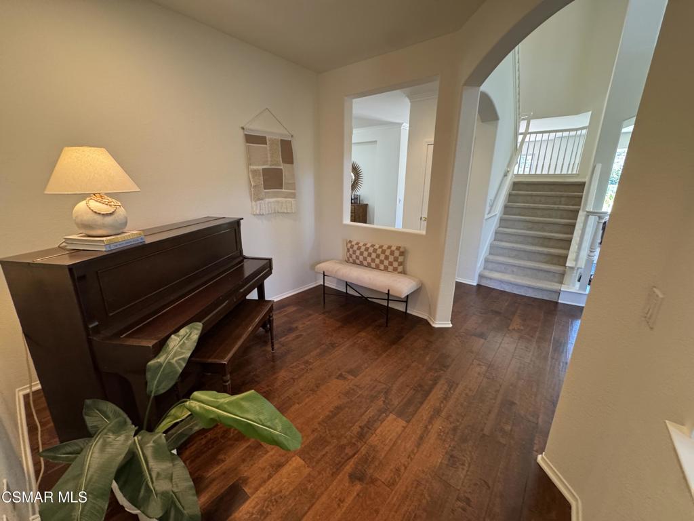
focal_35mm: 14
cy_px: 260
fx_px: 281
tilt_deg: -16.2
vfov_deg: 85.7
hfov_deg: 102.1
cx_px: 347
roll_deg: -0.1
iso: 250
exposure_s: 1/60
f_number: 2.2
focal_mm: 2.22
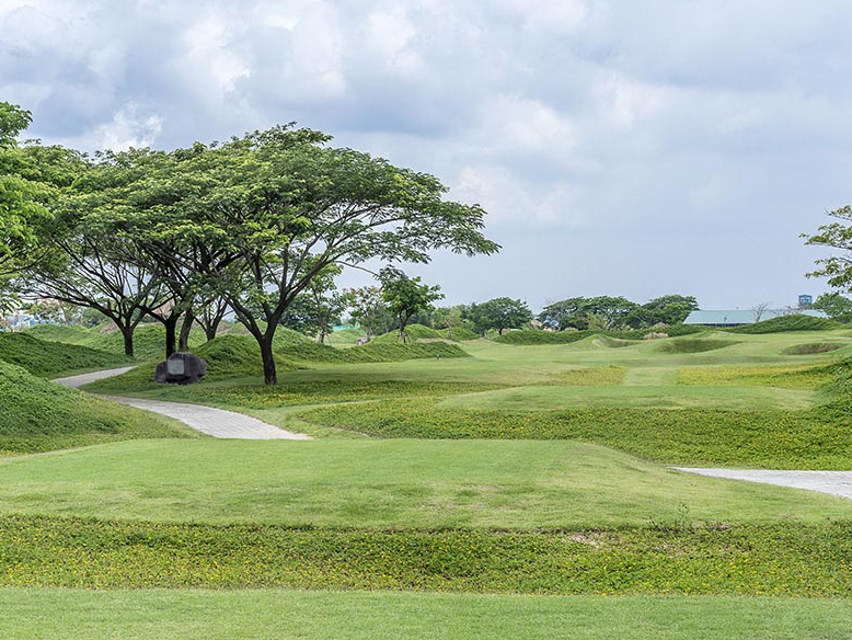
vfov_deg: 17.8
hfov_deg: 23.5
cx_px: 410
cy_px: 310
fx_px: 2044
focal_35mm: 83
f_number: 20
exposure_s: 1/100
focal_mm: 70
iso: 200
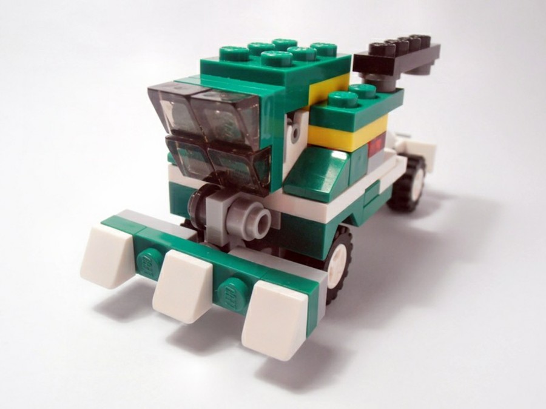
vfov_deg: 38.7
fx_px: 584
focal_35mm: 37
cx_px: 273
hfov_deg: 50.1
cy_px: 204
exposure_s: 1/40
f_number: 3.9
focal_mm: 6.61
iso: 80
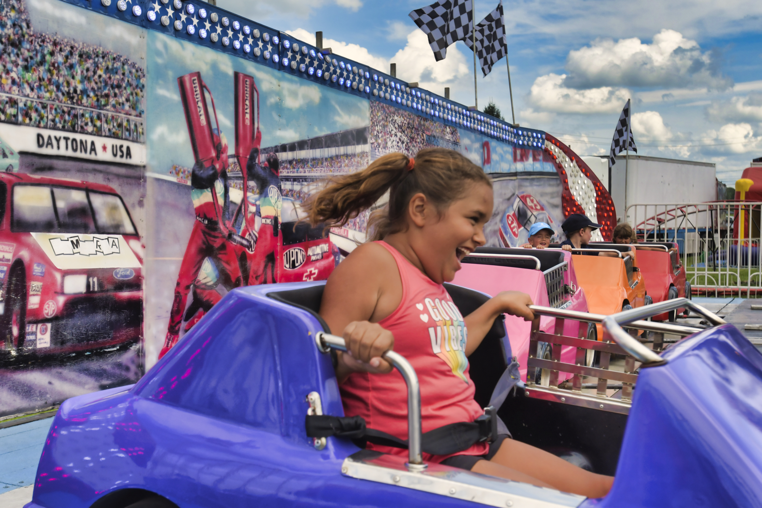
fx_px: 952
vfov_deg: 29.9
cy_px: 254
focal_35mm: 45
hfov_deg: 43.6
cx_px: 381
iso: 400
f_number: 6.3
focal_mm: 30
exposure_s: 1/2500
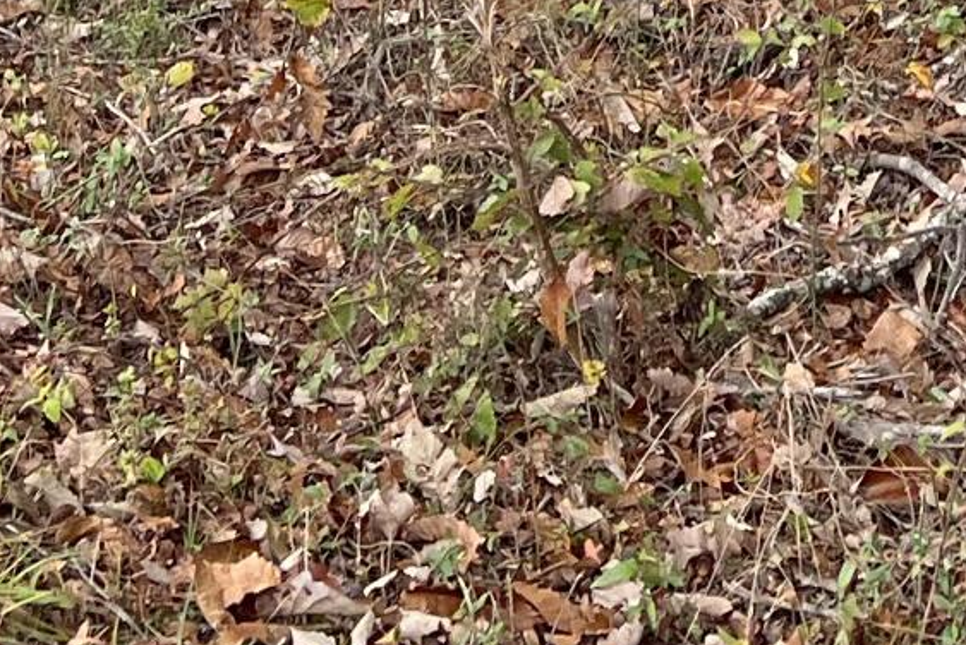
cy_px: -1134
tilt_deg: -1.3
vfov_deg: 8.4
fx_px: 3866
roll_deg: -0.5
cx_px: 884
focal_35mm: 144
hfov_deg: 14.1
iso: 64
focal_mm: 5.7
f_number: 1.5
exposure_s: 1/129
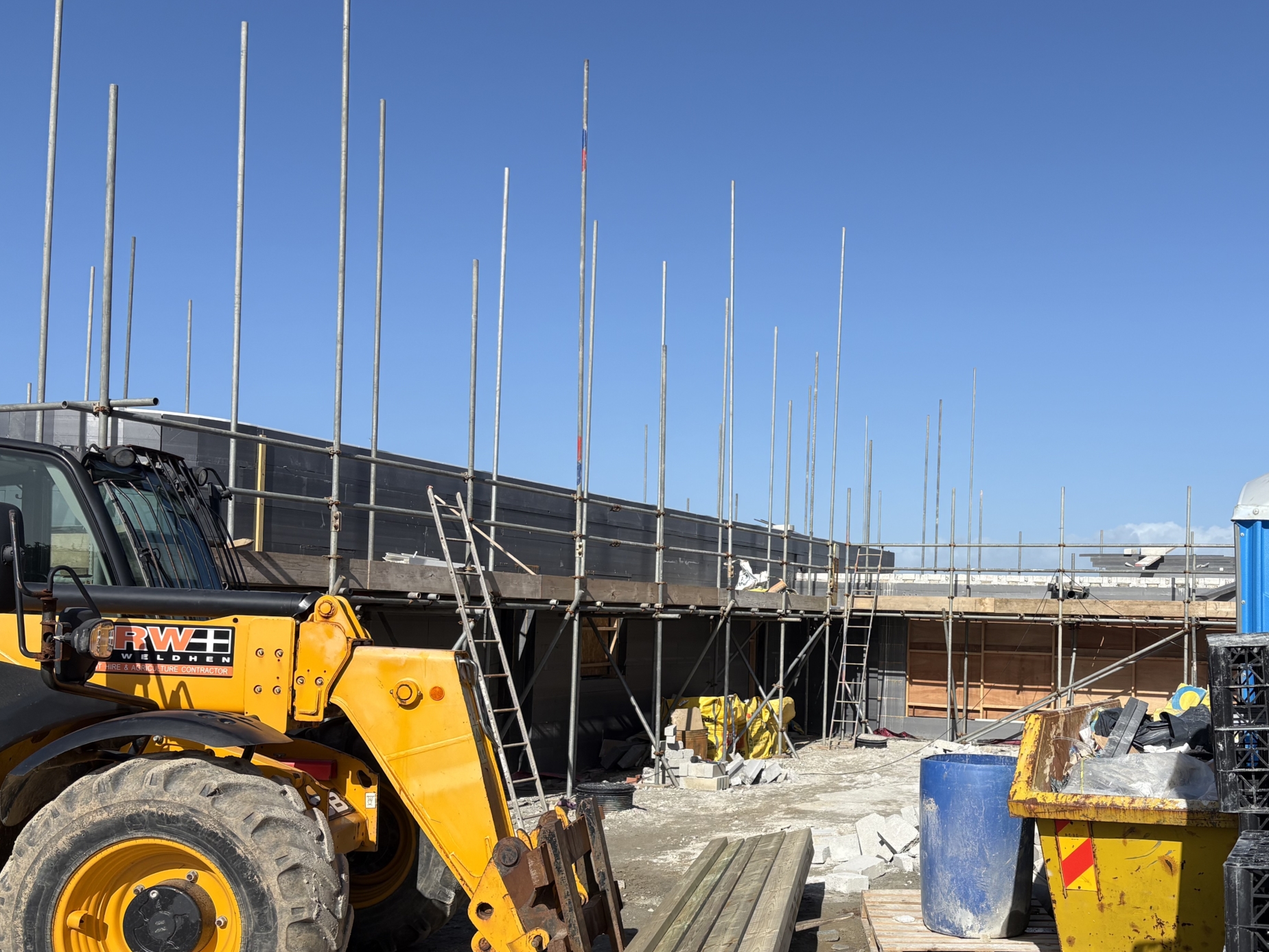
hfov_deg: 50.6
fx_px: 1320
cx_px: 826
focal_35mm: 36
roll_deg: -1.7
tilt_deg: +2.7
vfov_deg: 39.5
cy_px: 568
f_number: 1.6
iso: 50
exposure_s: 1/4608
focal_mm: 5.96
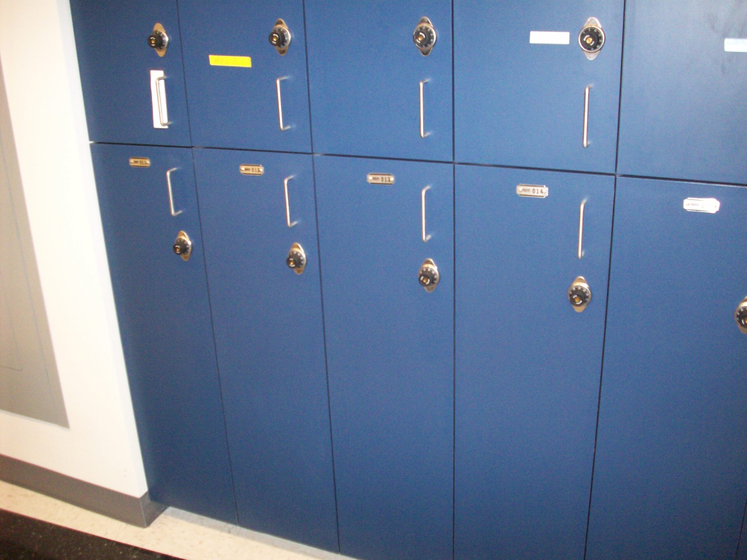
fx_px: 798
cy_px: 280
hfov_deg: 50.1
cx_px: 374
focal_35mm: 37
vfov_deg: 38.7
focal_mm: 6.2
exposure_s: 1/64
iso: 200
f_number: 2.8
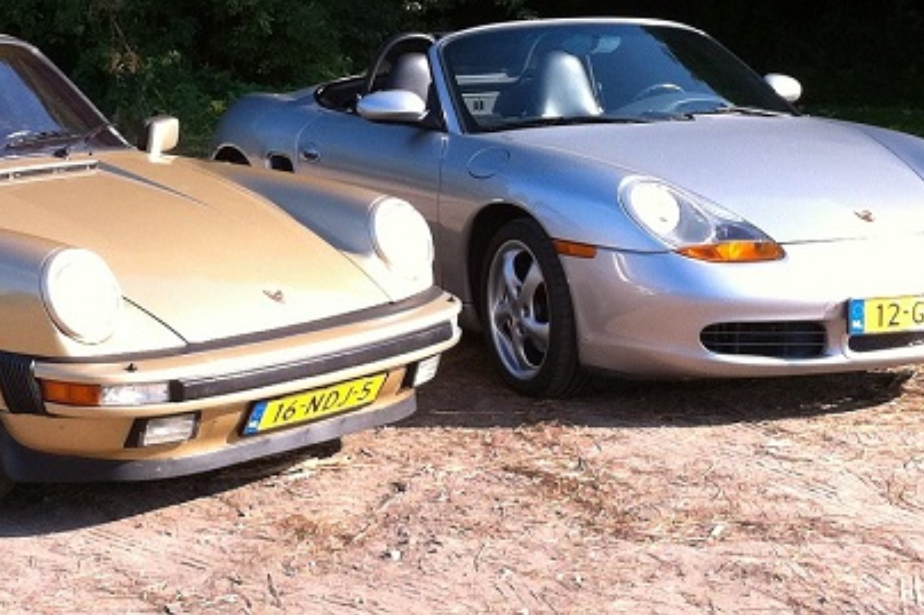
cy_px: 123
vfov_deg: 15.1
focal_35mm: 90
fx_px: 2309
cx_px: 398
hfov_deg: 22.6
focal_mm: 3.85
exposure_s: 1/368
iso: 80
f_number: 2.8
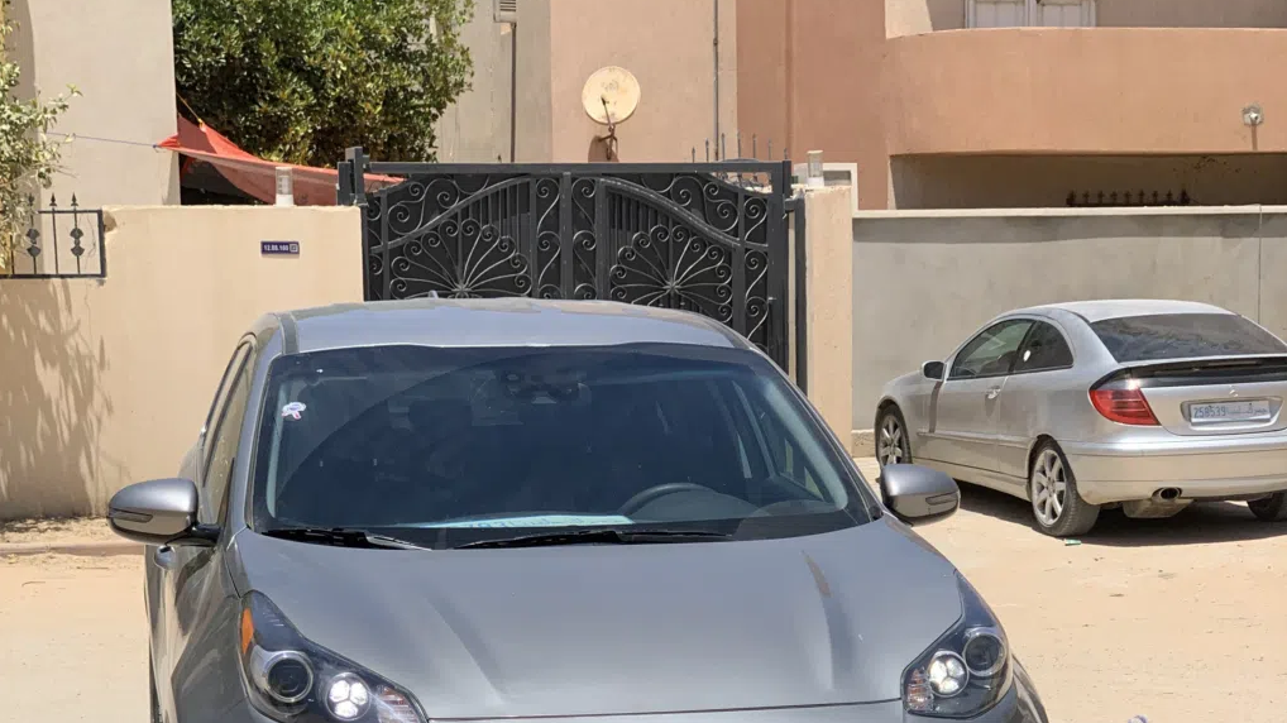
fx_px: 2593
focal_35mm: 76
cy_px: 727
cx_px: 642
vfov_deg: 15.6
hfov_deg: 27.9
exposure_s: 1/1410
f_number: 2.4
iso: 16
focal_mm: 6
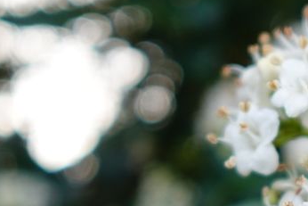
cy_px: 301
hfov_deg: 24.1
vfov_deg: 16.9
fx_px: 633
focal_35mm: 74
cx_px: 394
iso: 125
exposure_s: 1/400
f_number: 2
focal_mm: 7.6
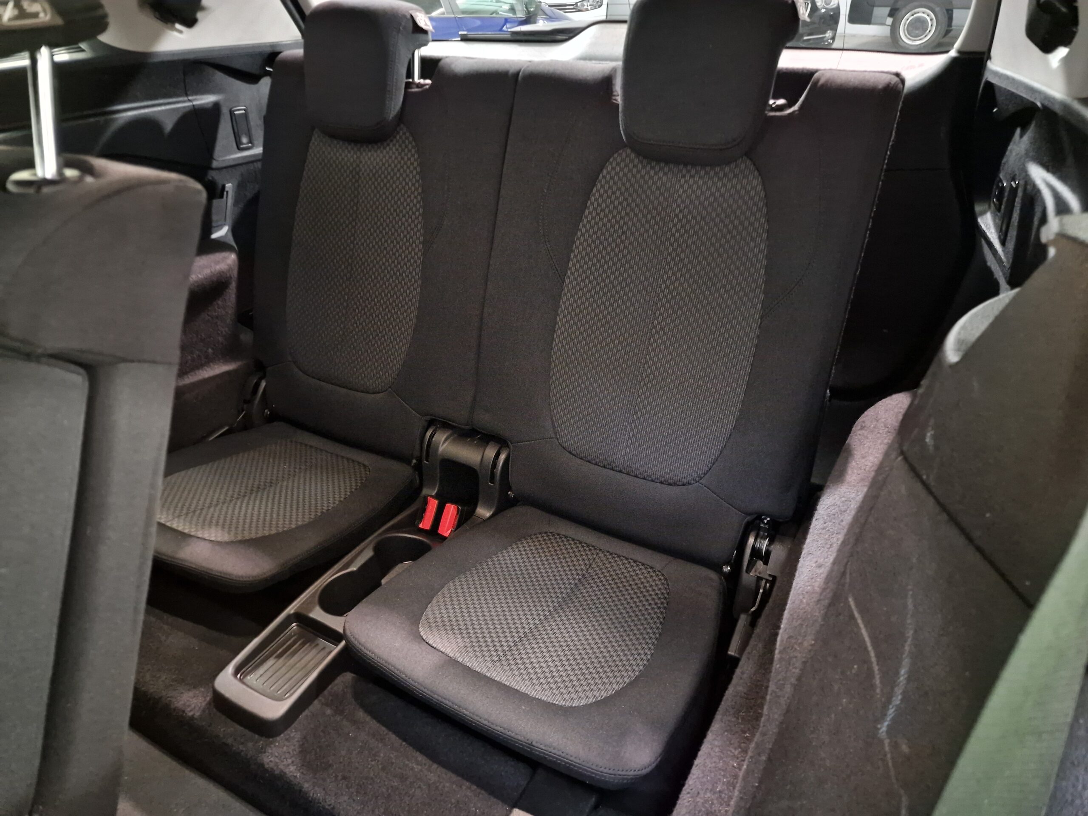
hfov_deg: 73.9
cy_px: 408
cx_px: 544
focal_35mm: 23
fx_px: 723
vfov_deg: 58.9
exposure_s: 1/10
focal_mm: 6.4
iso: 1250
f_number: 1.8
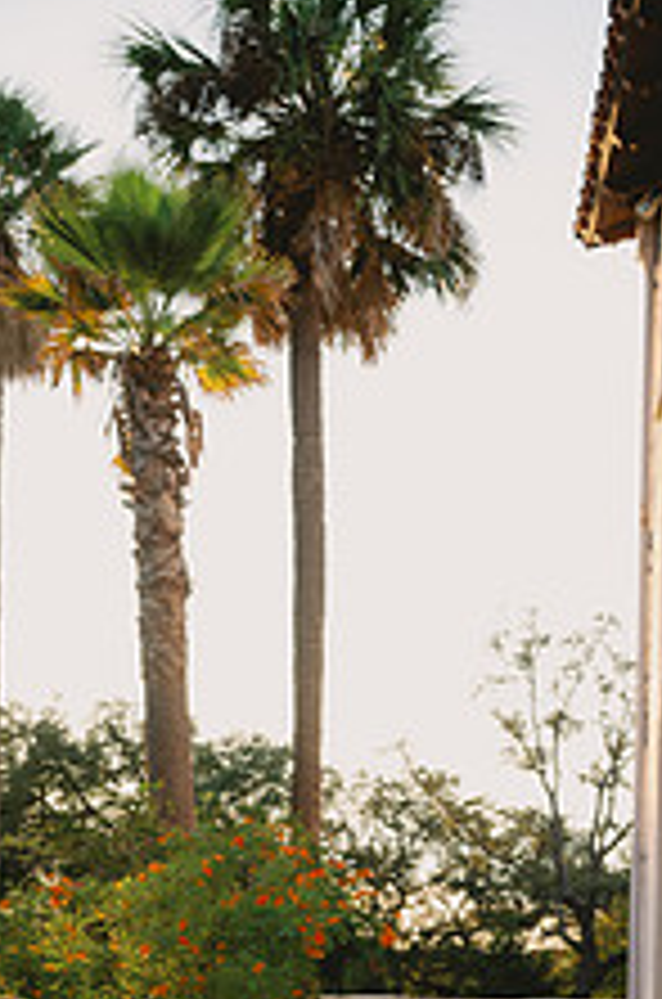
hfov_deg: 19.2
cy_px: 976
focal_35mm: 69
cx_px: 628
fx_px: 1912
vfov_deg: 27.7
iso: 50
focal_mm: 34
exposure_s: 1/200
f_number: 2.8
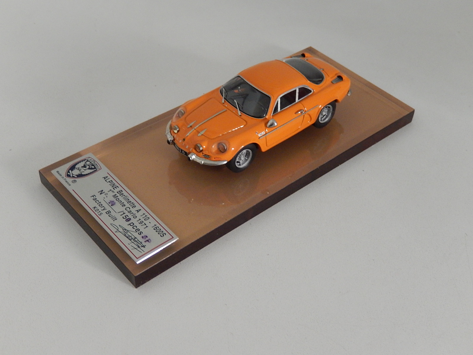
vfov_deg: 32.2
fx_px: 615
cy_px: 178
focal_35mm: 45
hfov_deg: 42.1
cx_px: 236
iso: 500
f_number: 4.3
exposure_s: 1/8
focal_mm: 8.1
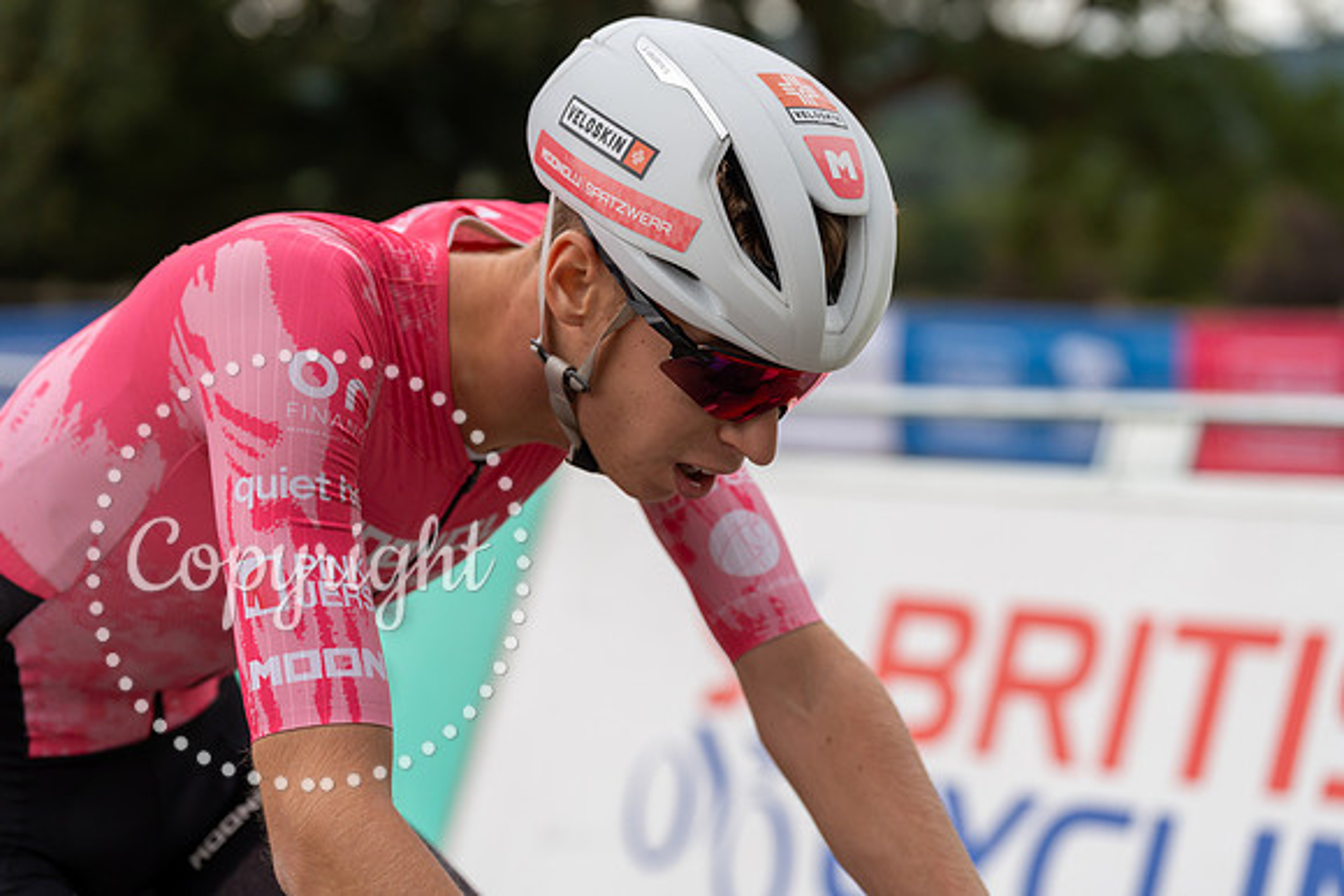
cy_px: 448
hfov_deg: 23.6
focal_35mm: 86
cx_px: 672
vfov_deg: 15.9
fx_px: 3211
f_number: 3.5
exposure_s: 1/1000
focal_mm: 86
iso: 400
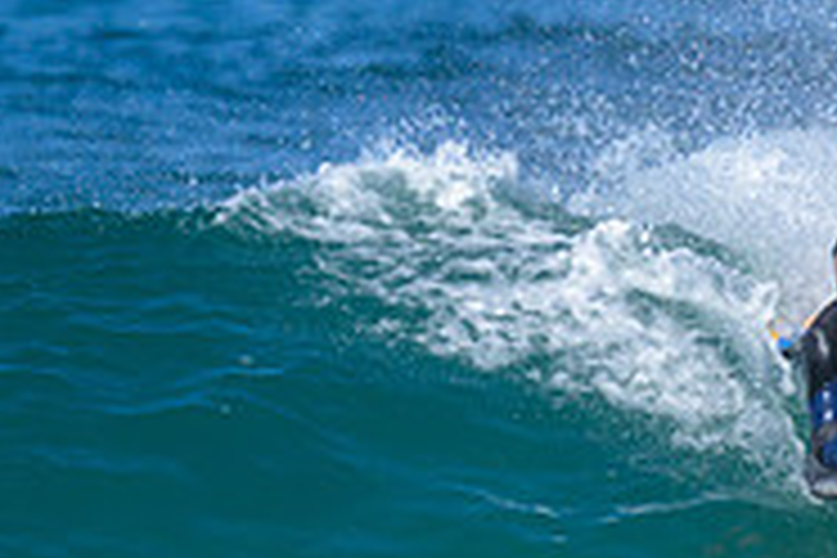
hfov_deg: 0.7
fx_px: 64537
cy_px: 636
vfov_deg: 0.5
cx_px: 611
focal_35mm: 2776
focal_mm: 800
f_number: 6.3
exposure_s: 1/2000
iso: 280
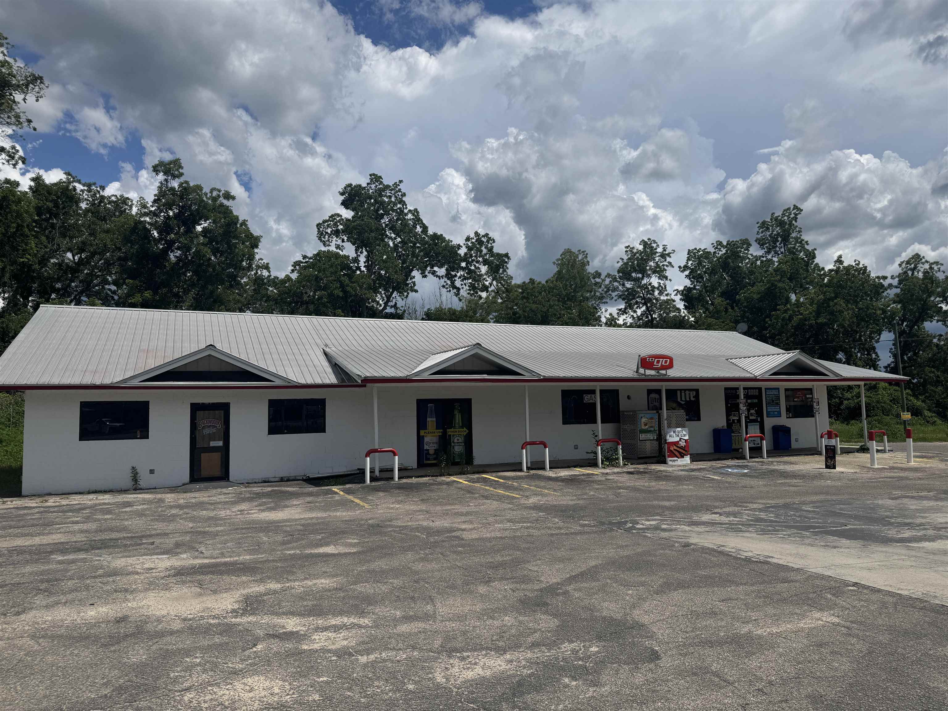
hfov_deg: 71.6
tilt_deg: +5.5
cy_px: 356
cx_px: 474
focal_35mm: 24
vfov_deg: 56.8
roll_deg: +2.0
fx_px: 657
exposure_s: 1/12346
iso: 80
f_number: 1.78
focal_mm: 6.76
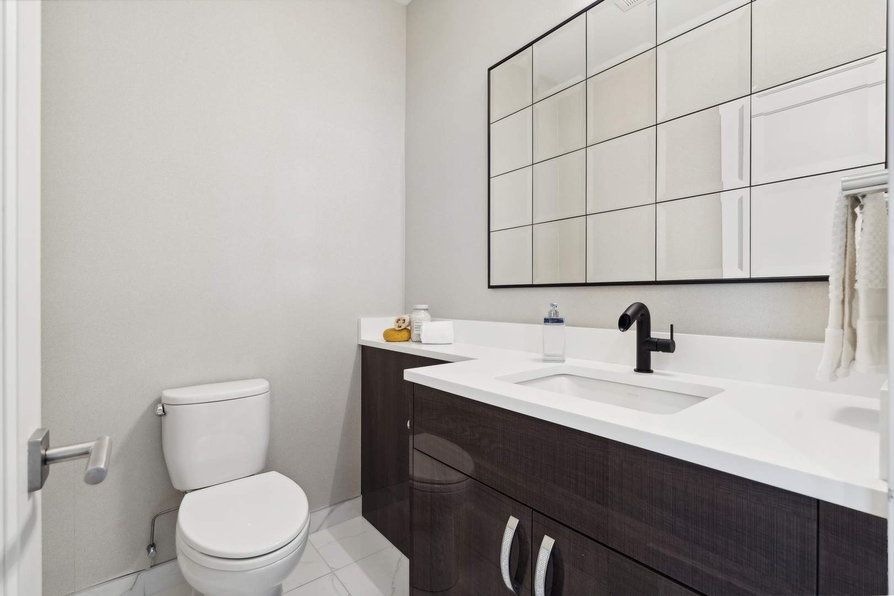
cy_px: 298
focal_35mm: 16
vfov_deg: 73.7
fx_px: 397
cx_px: 447
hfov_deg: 96.7
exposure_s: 1/5
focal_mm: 16
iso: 320
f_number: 8
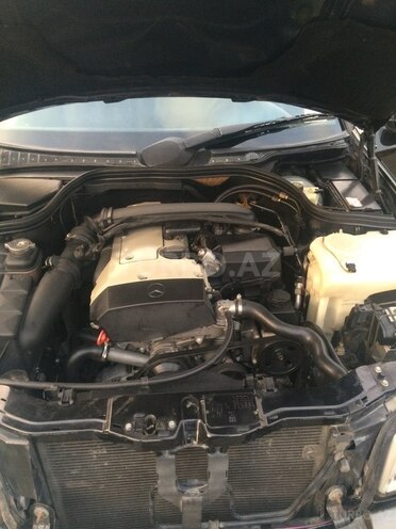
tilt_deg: -33.8
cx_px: 198
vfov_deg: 61.7
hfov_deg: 48.2
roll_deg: +3.8
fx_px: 442
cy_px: 264
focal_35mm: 29
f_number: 2.2
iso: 200
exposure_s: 1/33
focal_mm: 4.15
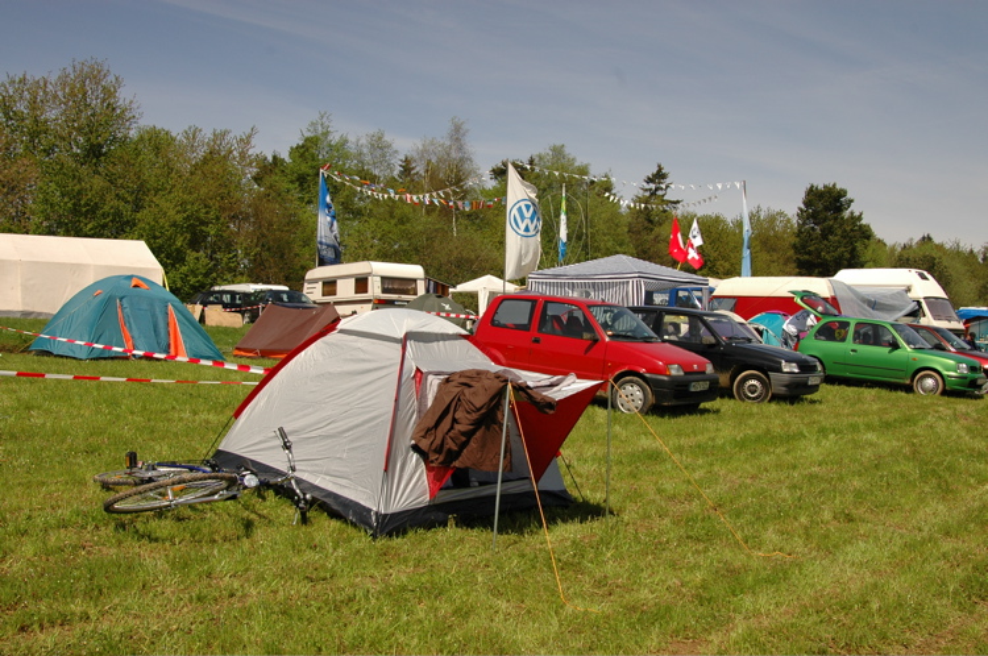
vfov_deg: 36.8
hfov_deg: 53.2
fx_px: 987
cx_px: 494
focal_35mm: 36
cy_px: 328
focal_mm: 24
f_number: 8
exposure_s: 1/500
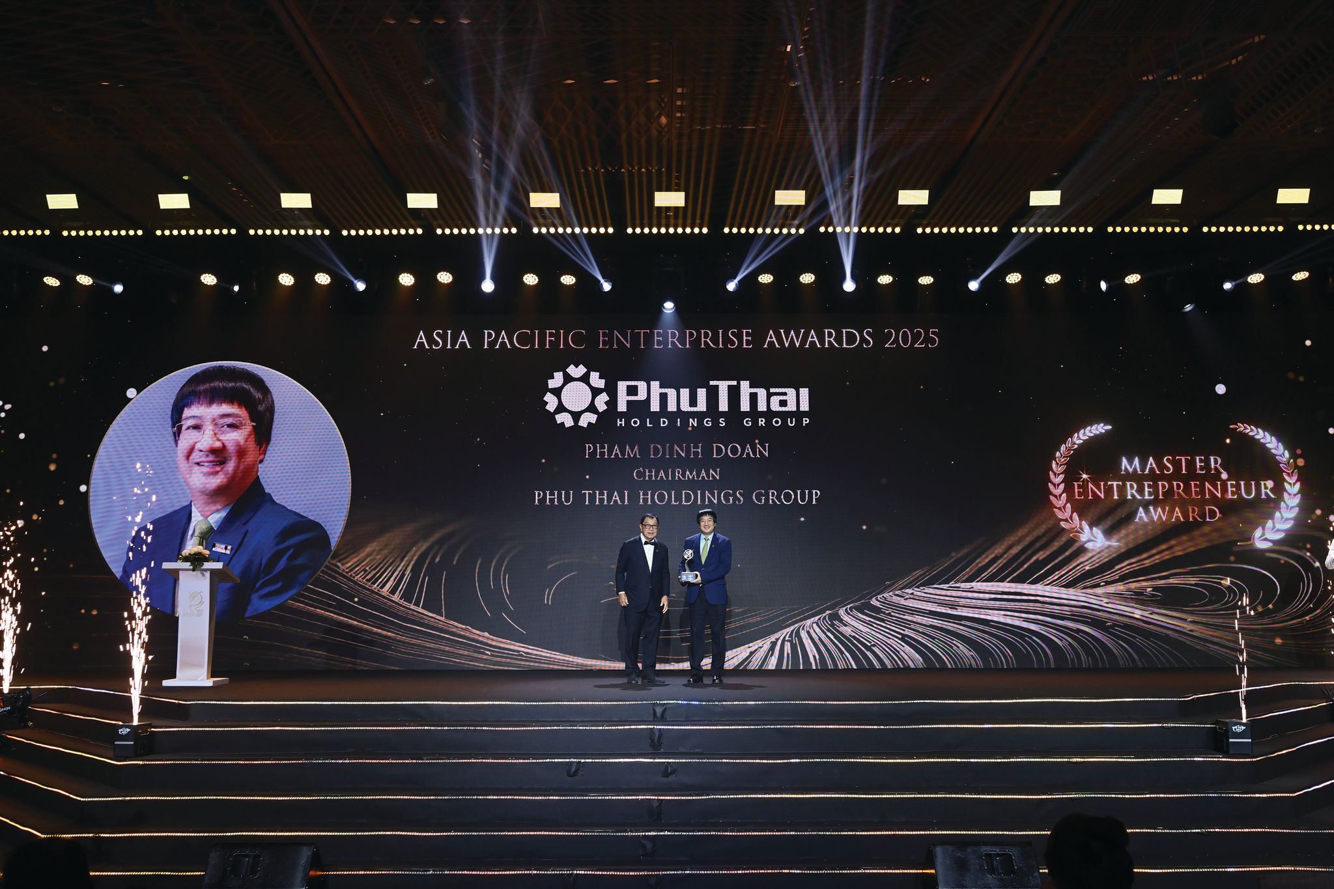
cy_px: 444
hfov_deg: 61.9
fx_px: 1111
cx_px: 667
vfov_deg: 43.6
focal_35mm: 30
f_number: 5.6
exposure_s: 1/200
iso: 800
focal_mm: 30
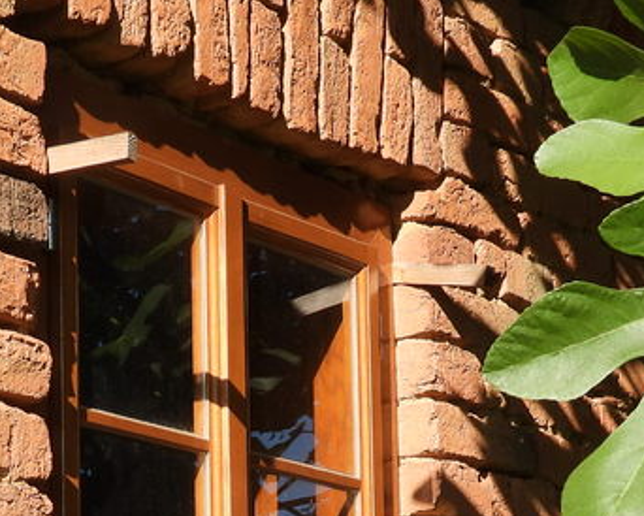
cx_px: 177
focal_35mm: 130
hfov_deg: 14.8
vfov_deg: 11.7
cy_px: 546
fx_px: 2479
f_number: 3.2
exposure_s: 1/800
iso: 100
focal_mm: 6.8
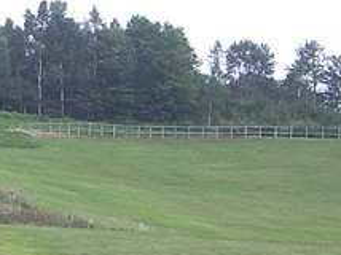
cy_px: 177
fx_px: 2922
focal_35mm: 297
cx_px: -167
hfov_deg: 6.6
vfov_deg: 5.0
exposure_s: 1/200
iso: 50
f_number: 3.5
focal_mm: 10.2
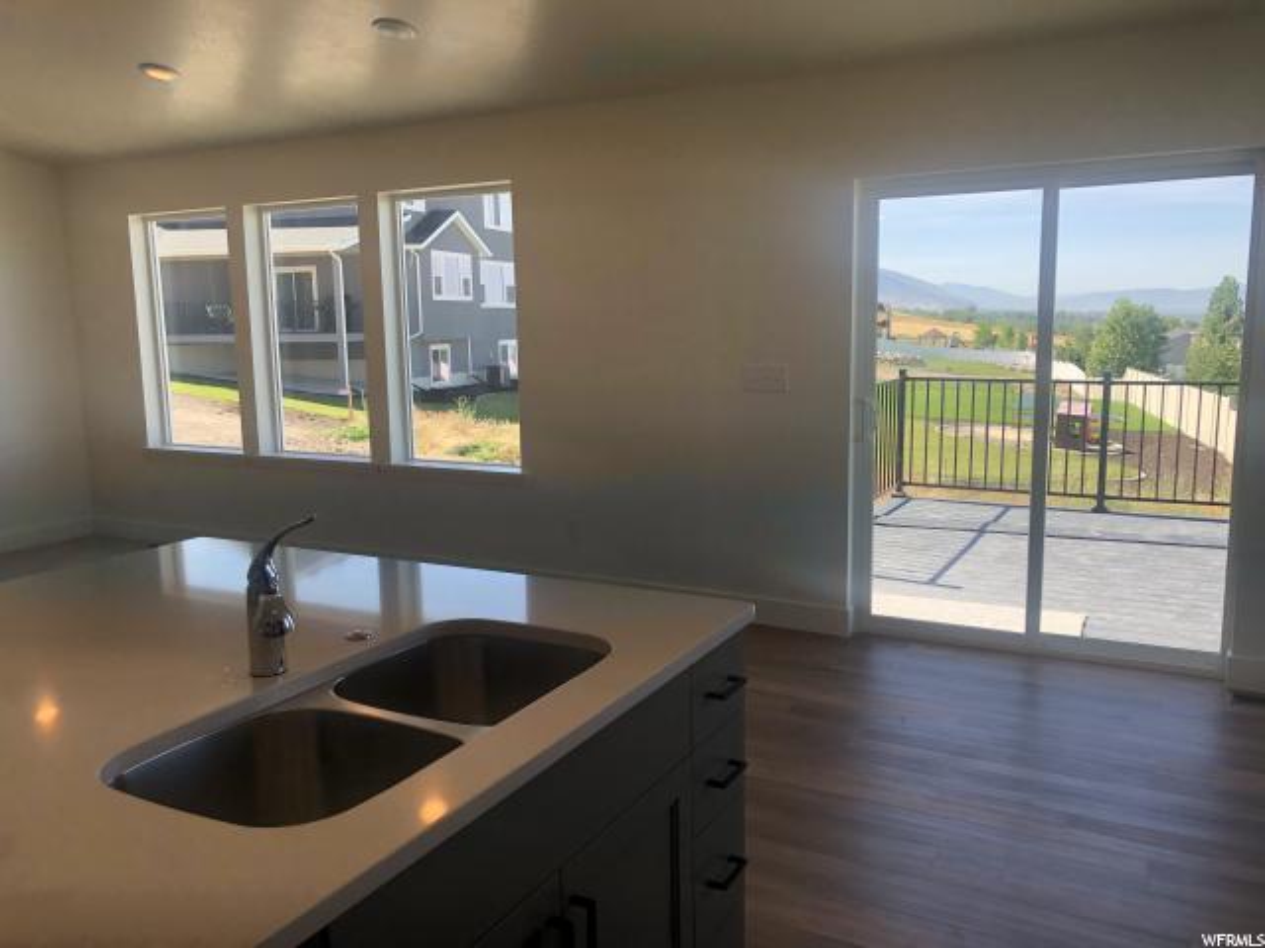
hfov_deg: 63.4
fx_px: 1023
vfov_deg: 49.7
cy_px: 474
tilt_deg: -8.3
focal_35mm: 28
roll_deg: +1.3
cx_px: 632
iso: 20
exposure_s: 1/284
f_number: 1.8
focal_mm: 4
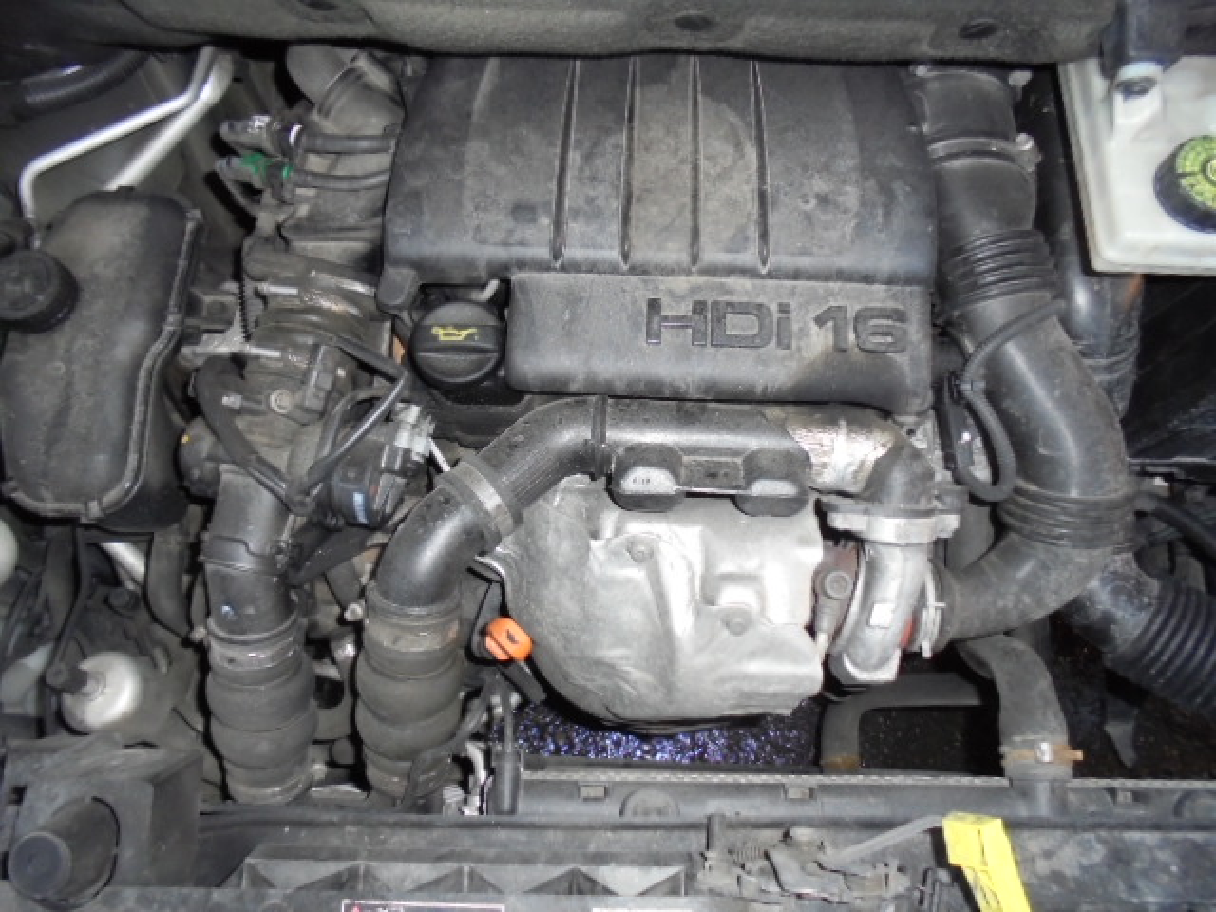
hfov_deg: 67.3
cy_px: 456
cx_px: 608
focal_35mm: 26
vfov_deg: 53.1
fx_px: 913
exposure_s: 1/30
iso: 320
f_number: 3.5
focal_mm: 4.6
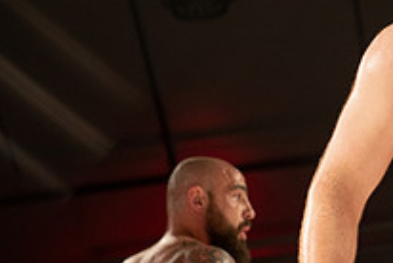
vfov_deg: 7.0
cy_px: 54
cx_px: 467
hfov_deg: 10.3
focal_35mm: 197
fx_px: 2154
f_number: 2.8
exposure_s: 1/1000
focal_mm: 70
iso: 900
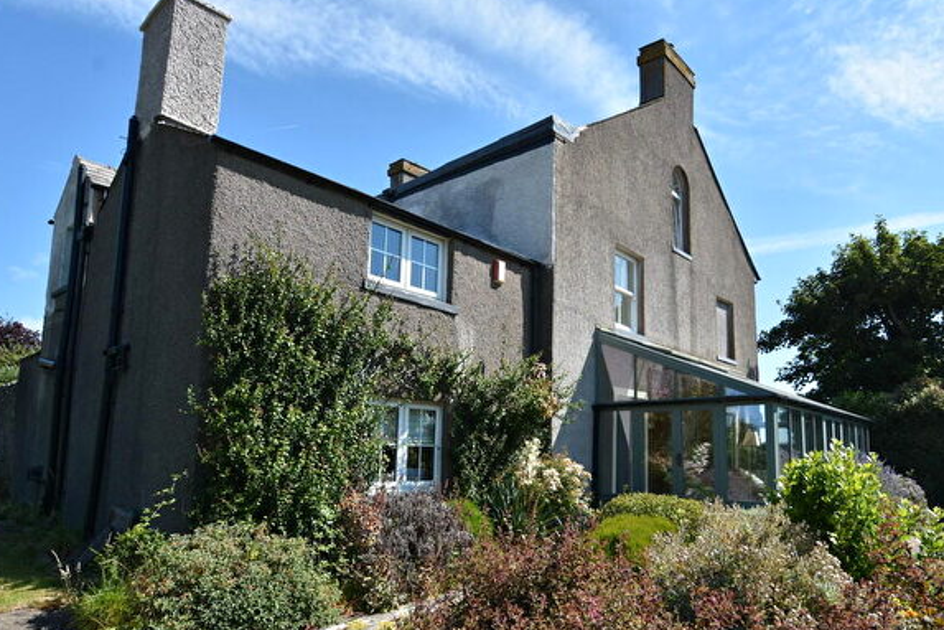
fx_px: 577
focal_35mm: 22
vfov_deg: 56.8
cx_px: 527
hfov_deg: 78.3
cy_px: 374
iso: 250
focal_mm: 12
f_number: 8
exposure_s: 1/500
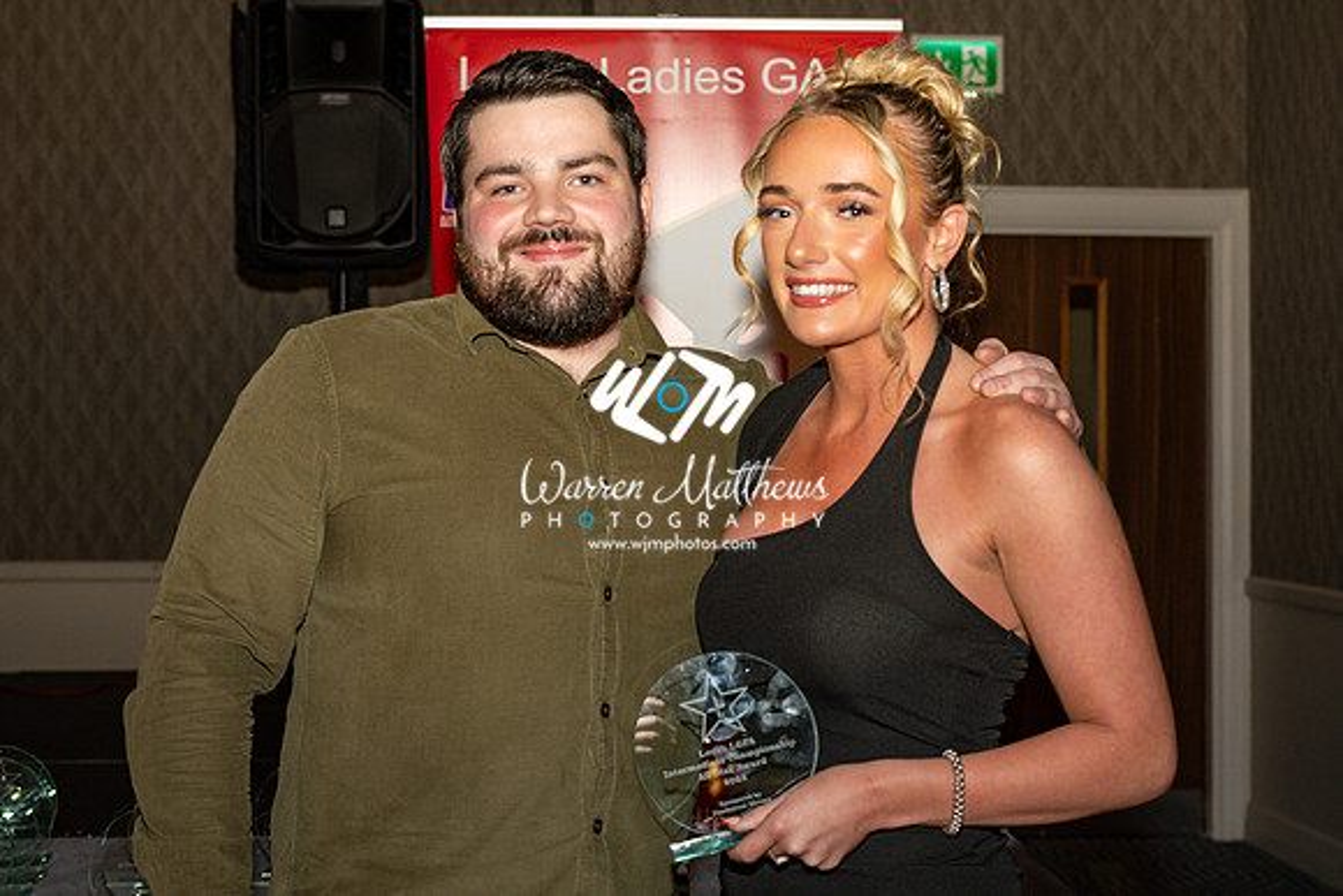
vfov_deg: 23.7
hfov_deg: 34.9
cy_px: 409
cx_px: 672
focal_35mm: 57
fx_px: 2135
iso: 500
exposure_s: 1/125
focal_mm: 38
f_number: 4
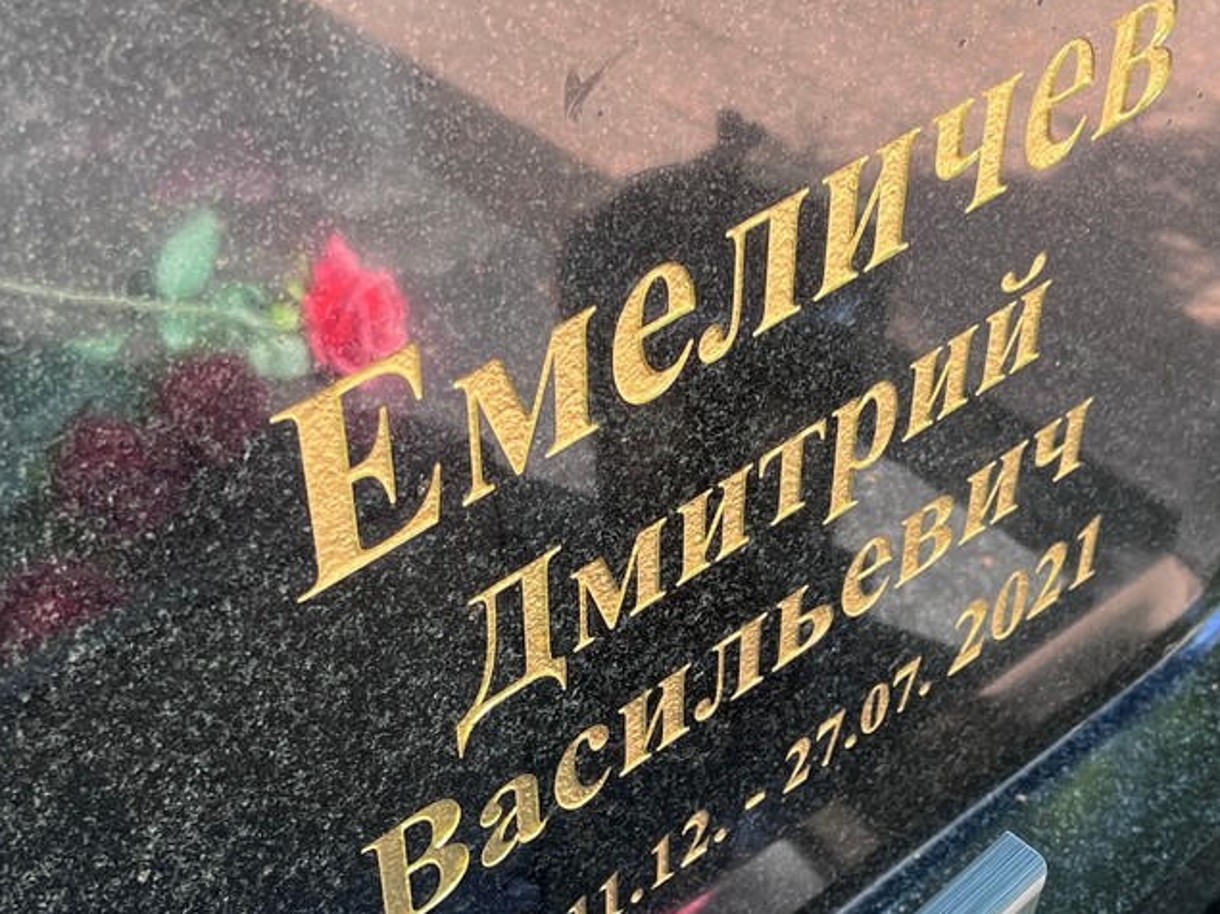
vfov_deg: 24.7
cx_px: 567
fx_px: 2079
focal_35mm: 59
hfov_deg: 32.7
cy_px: 603
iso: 64
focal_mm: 5.1
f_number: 1.6
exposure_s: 1/122
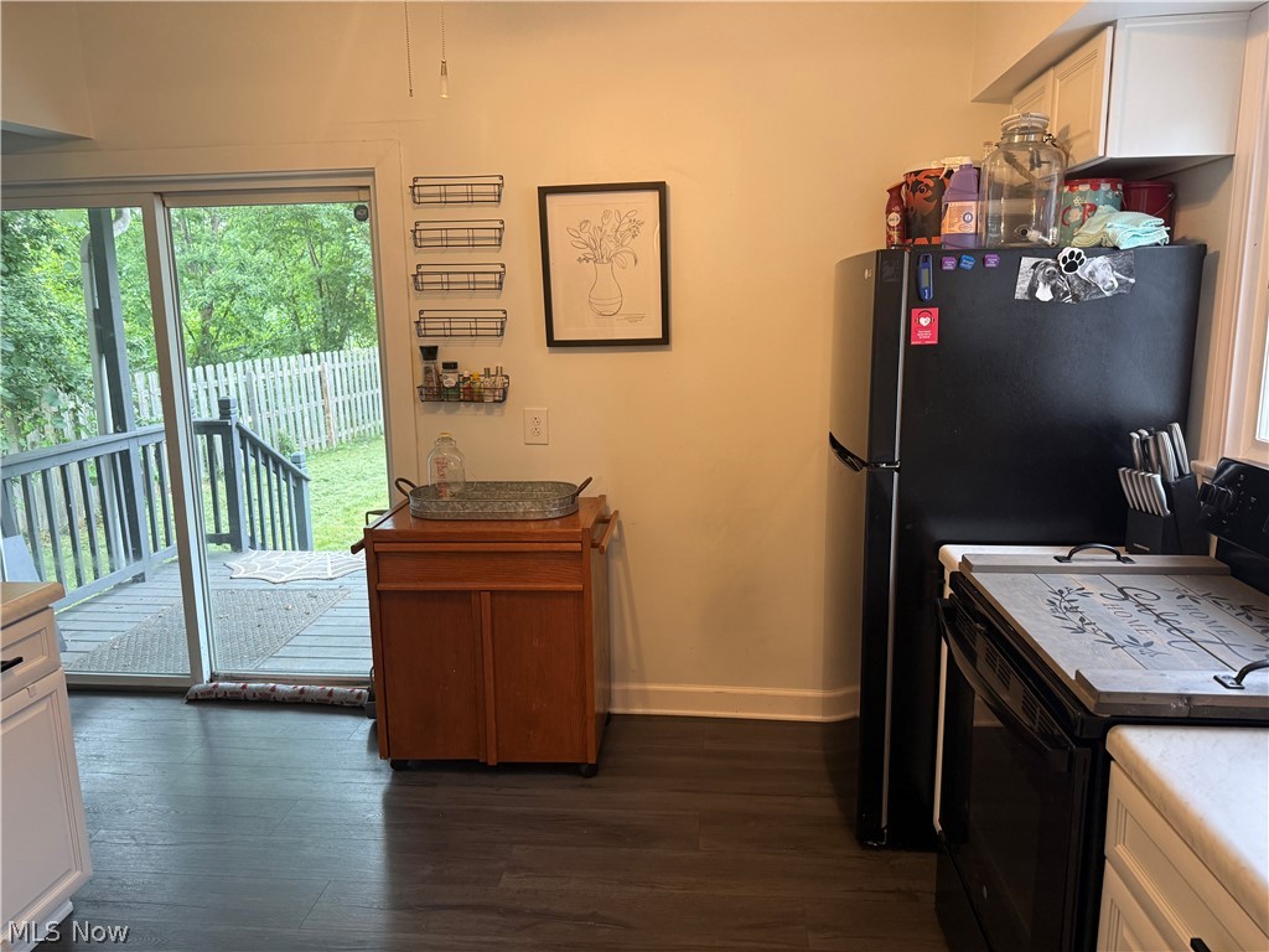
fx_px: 880
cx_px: 634
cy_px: 476
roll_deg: +0.0
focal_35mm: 24
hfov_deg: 71.6
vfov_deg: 56.8
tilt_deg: -9.6
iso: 200
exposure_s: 1/60
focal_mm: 6.76
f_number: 1.78
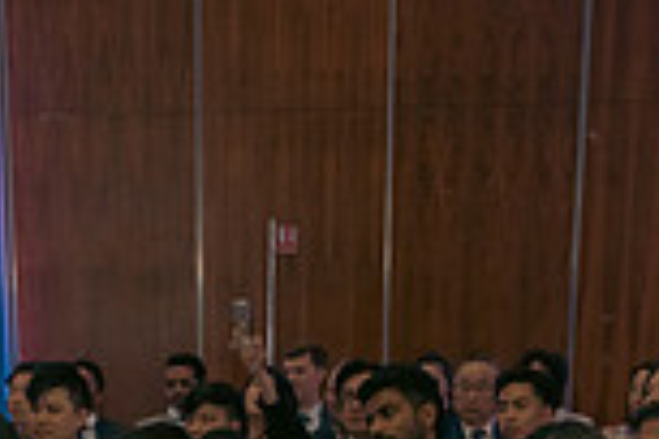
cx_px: 116
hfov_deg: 22.0
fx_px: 1666
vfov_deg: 13.4
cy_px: 798
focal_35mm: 91
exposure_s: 1/160
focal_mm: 24
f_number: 3.5
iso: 2500
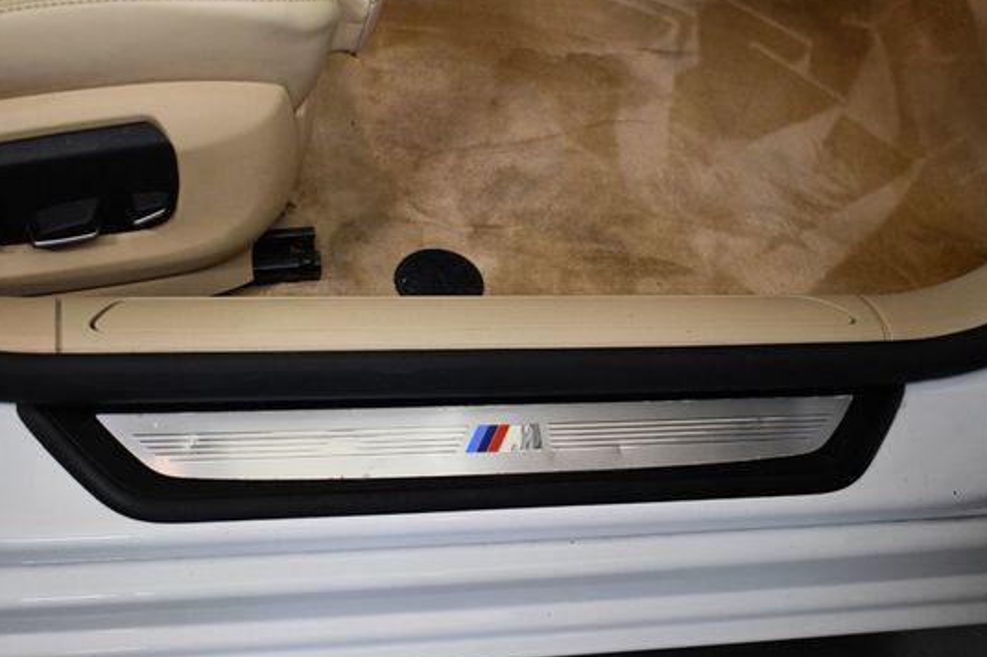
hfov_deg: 36.3
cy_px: 321
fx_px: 1507
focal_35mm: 55
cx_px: 494
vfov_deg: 24.6
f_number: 4.2
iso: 1600
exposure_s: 1/125
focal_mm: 31
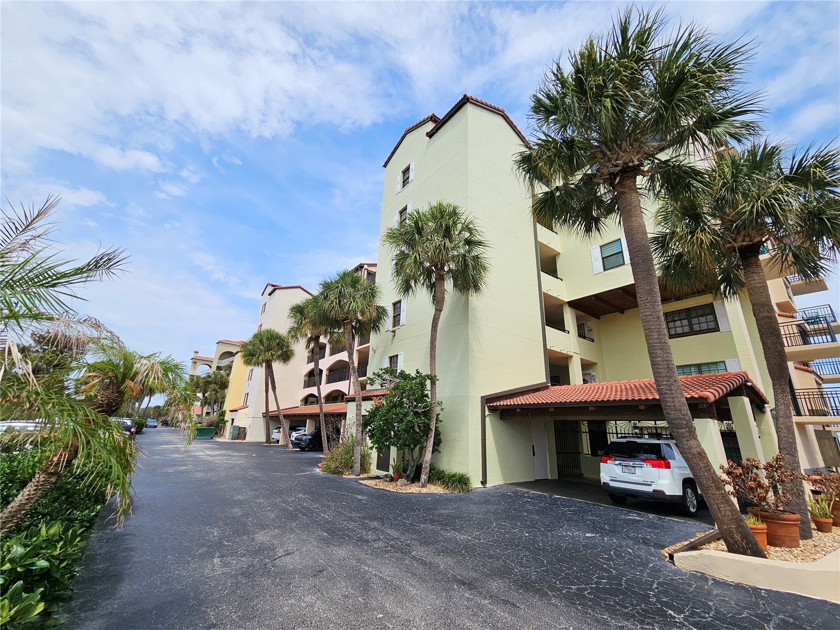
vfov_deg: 89.9
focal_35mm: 13
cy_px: 315
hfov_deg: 106.2
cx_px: 420
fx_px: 315
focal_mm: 2.2
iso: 50
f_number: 2.2
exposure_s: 1/2352
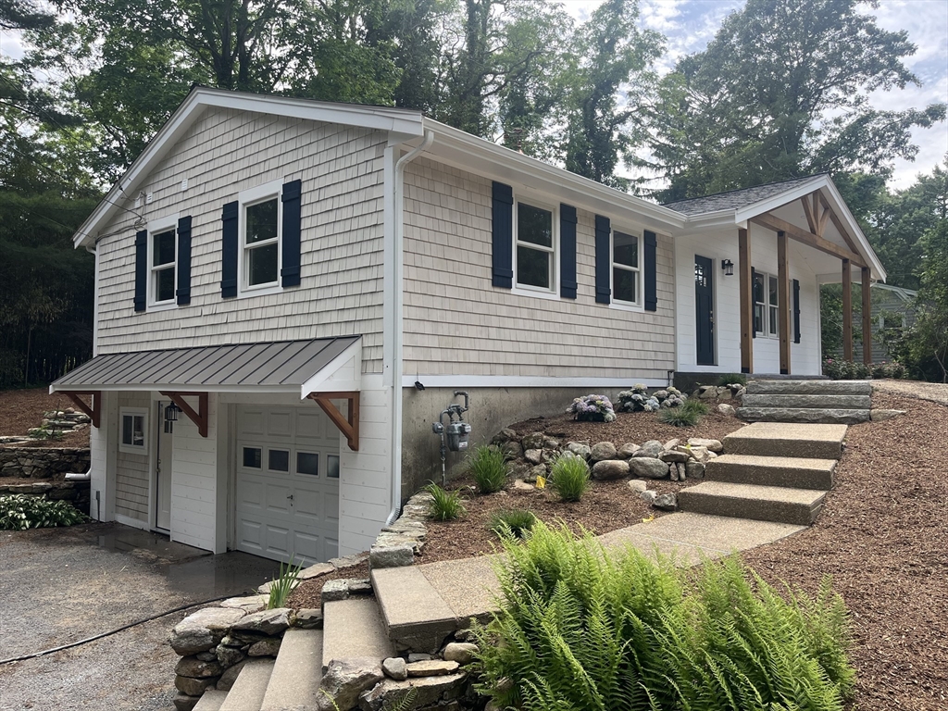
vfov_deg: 53.1
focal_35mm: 26
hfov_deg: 67.3
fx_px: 712
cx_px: 474
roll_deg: +0.4
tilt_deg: +2.0
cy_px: 356
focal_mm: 5.1
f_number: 1.6
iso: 50
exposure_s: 1/1252
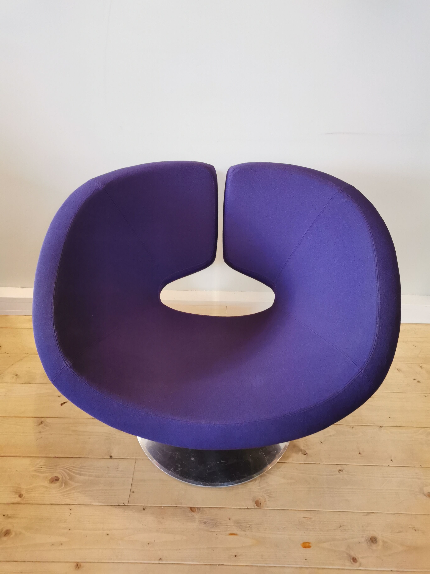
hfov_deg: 51.4
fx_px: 447
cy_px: 287
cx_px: 215
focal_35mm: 27
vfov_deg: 65.3
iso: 320
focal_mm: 5.58
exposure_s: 1/50
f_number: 1.8
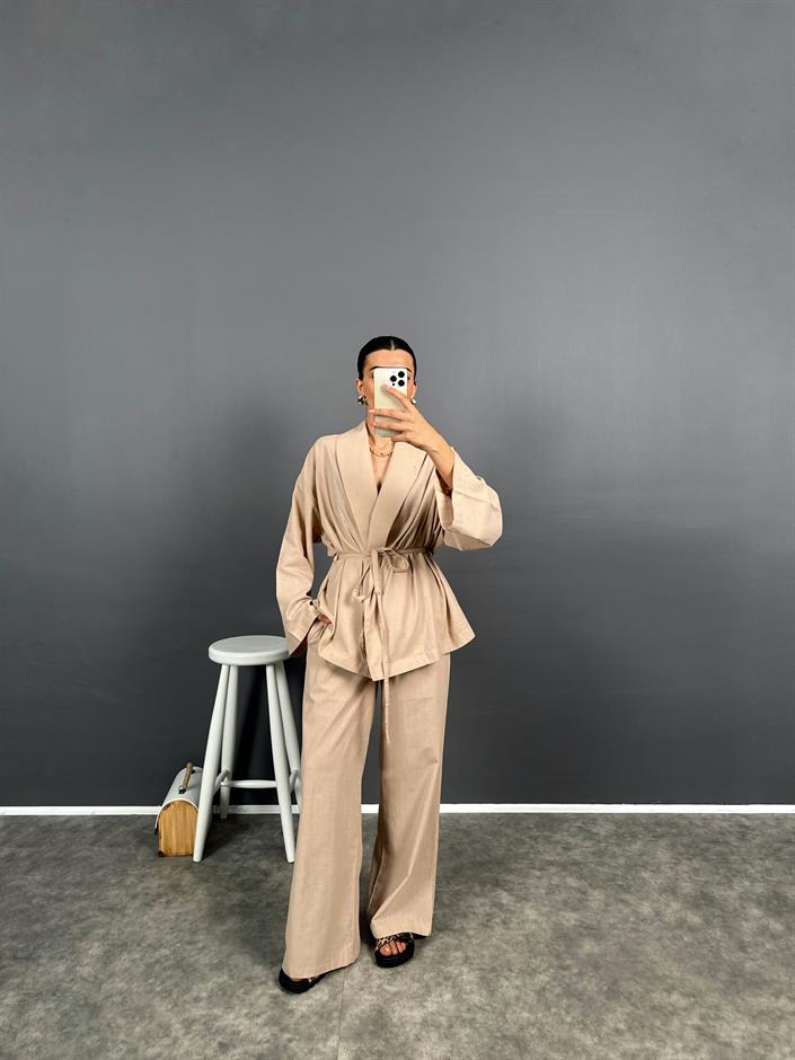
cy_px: 530
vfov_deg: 71.6
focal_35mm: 24
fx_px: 735
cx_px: 398
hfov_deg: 56.8
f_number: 1.78
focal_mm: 6.86
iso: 125
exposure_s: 1/121
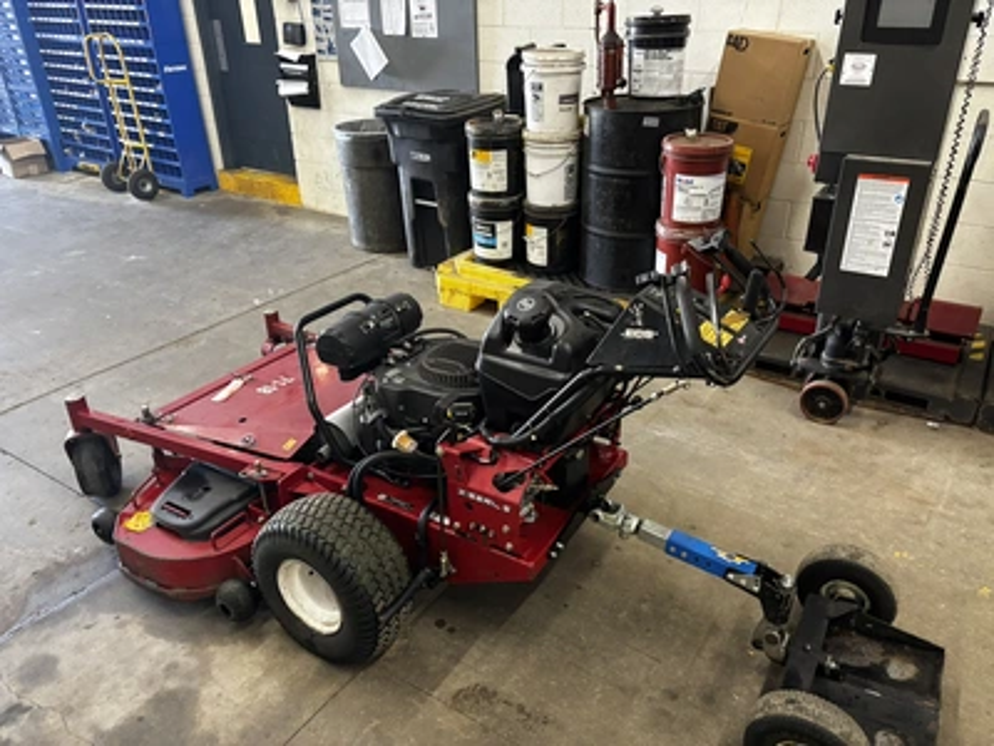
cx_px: 497
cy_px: 373
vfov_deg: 53.1
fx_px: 747
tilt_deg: -27.6
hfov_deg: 67.3
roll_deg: +0.7
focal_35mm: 26
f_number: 1.6
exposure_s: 1/60
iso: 320
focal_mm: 5.96
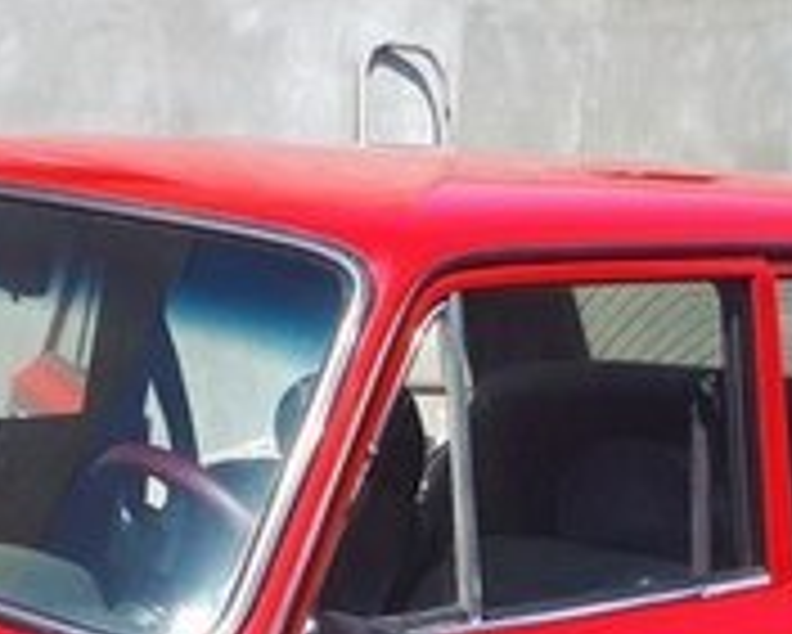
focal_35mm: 99
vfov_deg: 15.1
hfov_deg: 19.3
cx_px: 513
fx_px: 2322
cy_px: 744
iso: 40
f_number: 1.9
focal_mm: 3.6
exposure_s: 1/792
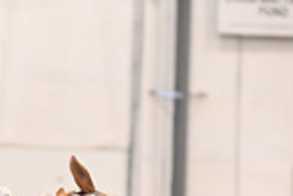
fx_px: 3511
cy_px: 374
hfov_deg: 4.7
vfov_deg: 3.2
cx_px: -225
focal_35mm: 431
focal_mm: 112
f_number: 3.2
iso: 1600
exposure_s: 1/250
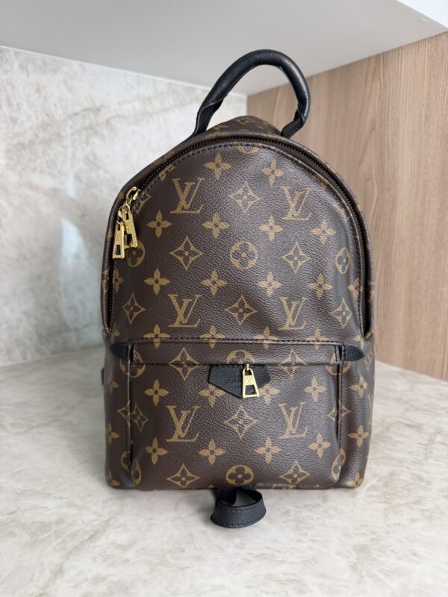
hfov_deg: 56.8
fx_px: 414
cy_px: 298
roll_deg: -0.9
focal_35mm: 24
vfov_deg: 71.6
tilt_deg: -11.3
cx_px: 224
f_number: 1.78
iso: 125
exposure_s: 1/120
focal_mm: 6.76
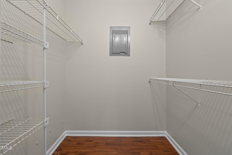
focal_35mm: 14
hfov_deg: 104.3
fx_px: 90
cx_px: 116
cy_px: 78
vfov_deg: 81.2
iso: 200
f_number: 8
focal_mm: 14
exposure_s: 1/2
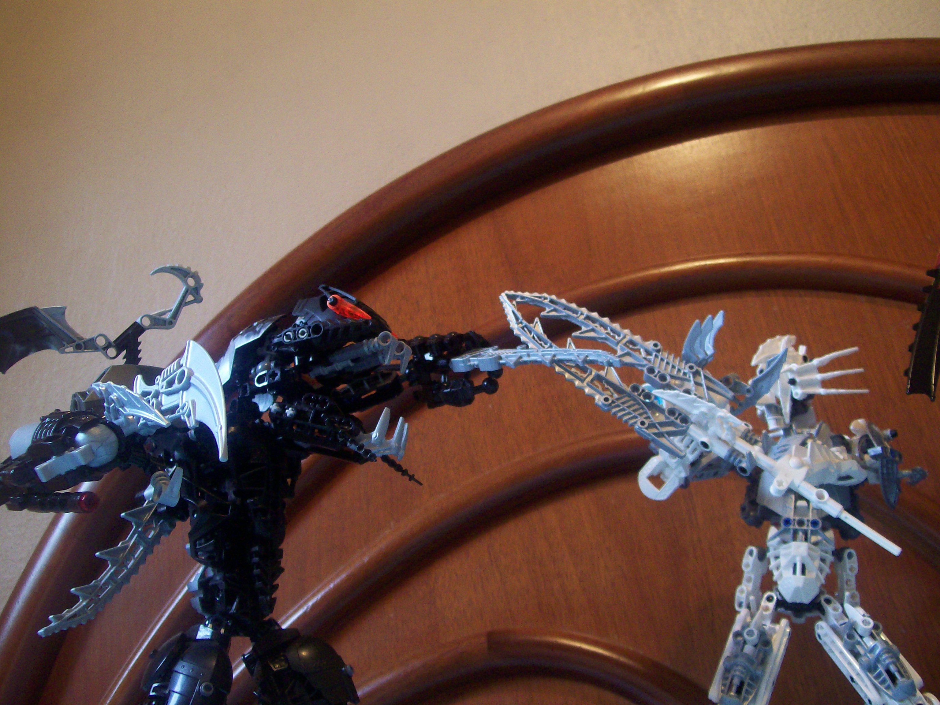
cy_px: 352
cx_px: 470
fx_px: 978
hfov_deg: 51.4
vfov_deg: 39.7
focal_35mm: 36
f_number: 2.7
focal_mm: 6
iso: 160
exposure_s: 1/8
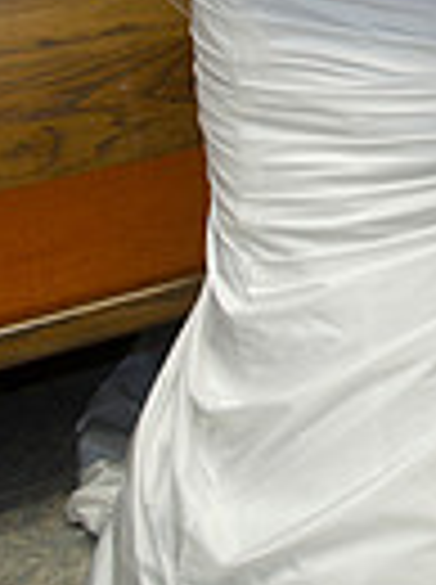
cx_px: 618
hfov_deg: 16.9
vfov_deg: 22.9
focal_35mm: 80
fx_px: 1348
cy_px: -68
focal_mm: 24
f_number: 3.5
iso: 1600
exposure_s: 1/160
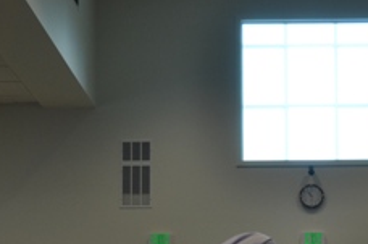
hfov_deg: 17.2
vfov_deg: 11.3
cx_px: 315
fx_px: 1204
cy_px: 307
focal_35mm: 118
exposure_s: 1/80
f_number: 4.5
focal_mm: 28
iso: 400
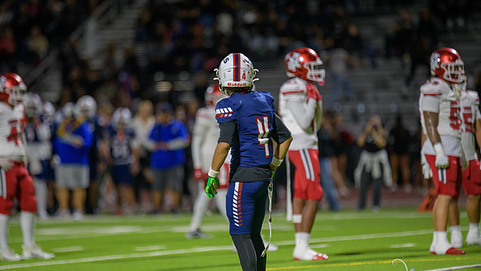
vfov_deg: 3.8
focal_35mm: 317
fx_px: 4045
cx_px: 239
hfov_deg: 6.8
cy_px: 159
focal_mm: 300
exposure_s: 1/250
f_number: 2.8
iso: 1250
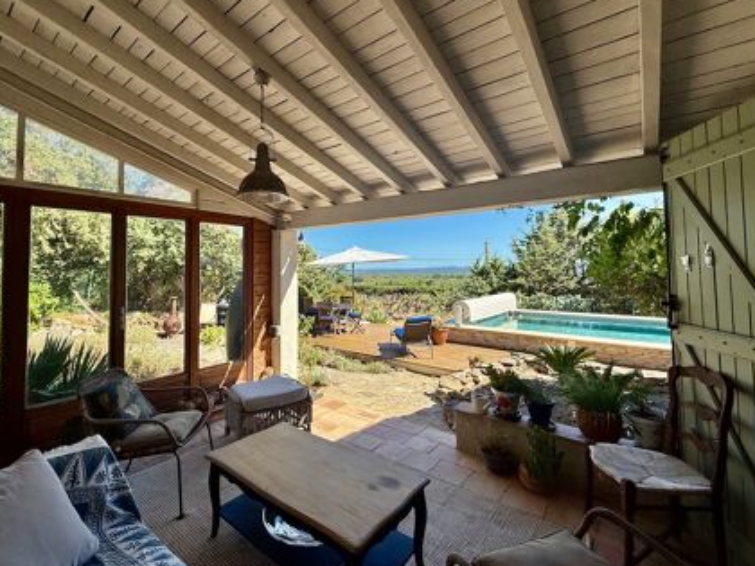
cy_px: 255
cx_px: 340
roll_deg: -1.6
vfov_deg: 77.9
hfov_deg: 94.2
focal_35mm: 16
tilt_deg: +2.8
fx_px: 349
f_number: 2.2
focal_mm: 2.22
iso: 50
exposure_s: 1/1167
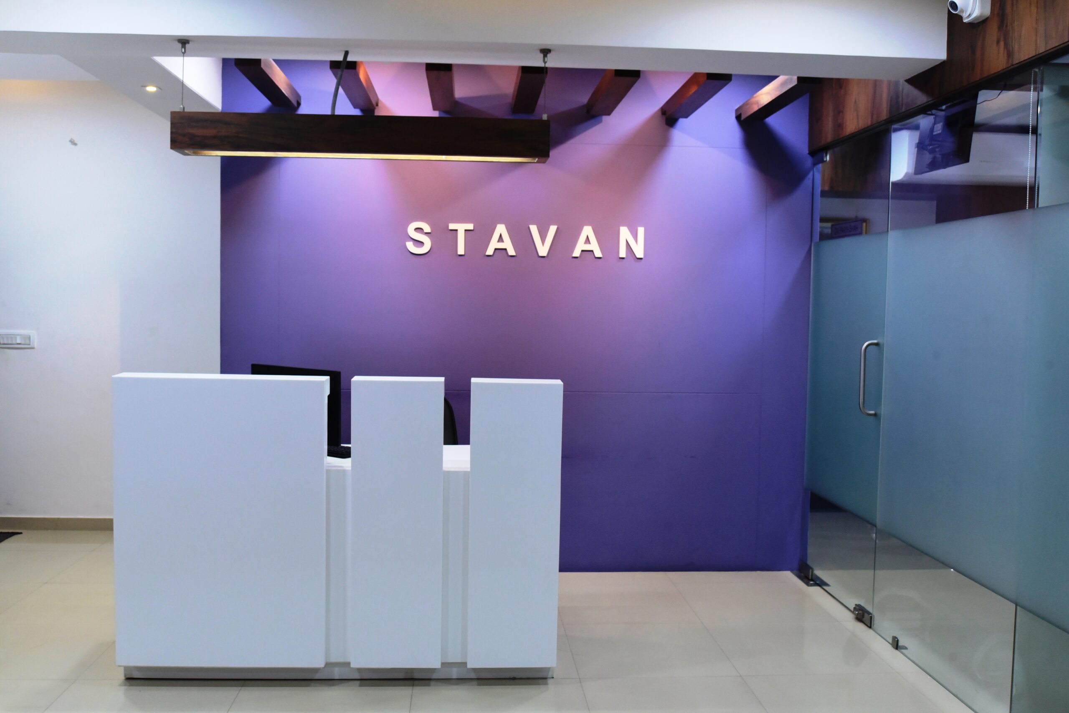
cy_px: 356
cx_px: 534
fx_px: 1039
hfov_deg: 54.4
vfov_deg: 37.9
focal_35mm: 35
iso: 2500
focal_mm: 35
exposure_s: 1/100
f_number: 9
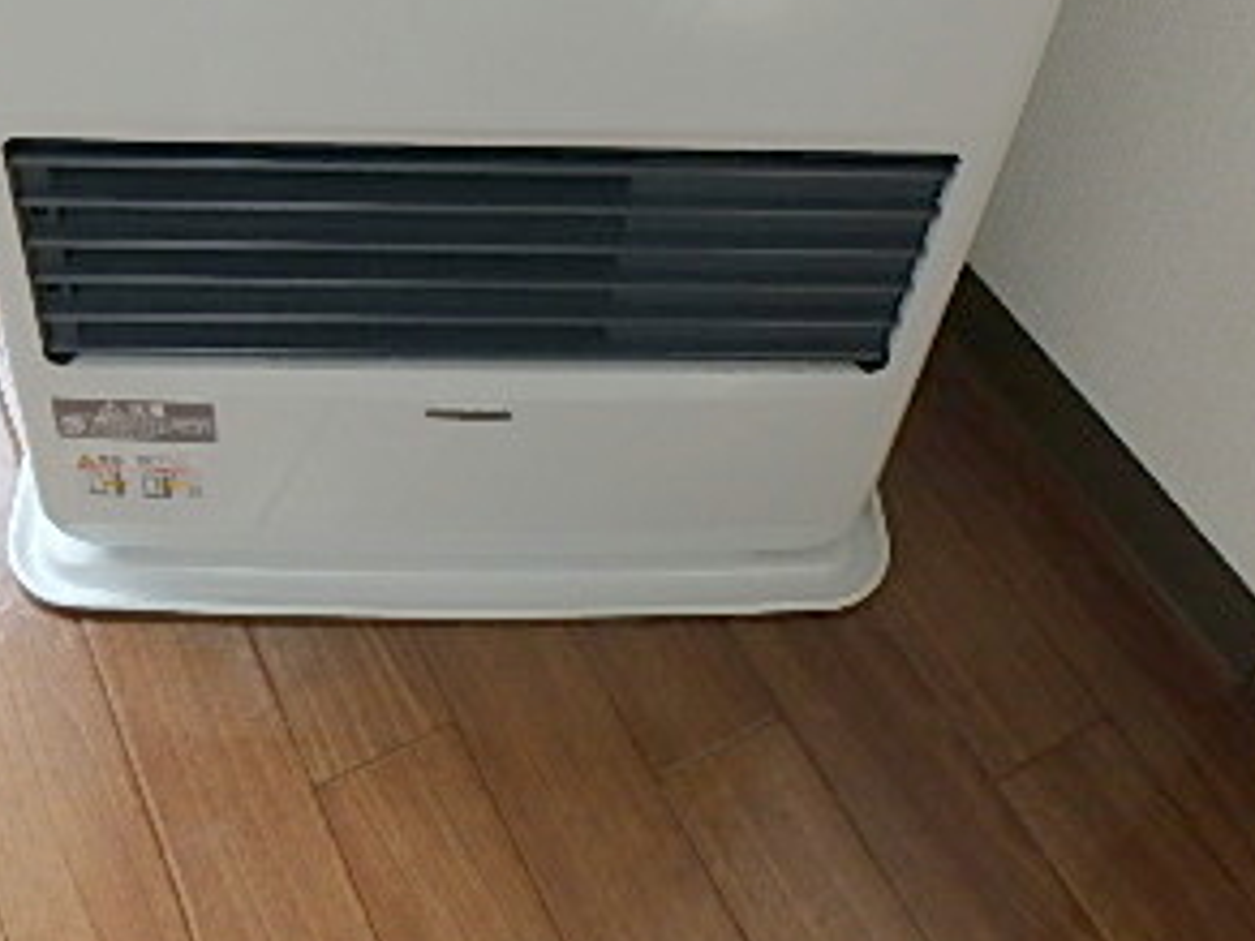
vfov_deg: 28.8
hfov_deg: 41.0
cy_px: -69
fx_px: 1668
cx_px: 494
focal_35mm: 46
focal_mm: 3.7
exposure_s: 1/40
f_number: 3.5
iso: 200
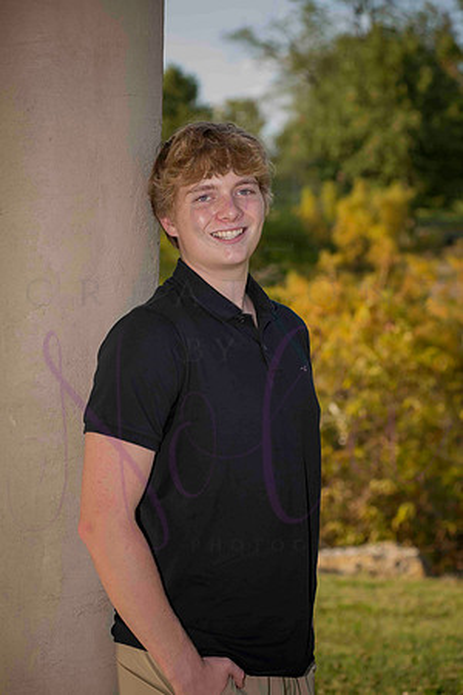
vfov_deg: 25.4
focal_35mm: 80
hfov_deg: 17.1
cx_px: 232
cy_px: 348
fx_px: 1543
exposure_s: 1/640
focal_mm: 80
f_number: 5
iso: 800
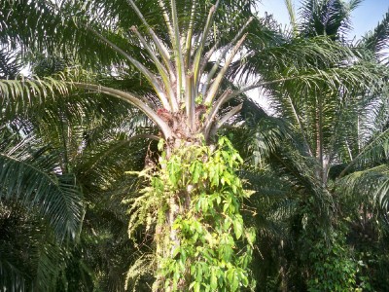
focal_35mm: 35
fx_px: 393
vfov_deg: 40.7
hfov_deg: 52.6
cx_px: 194
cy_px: 146
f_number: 3.1
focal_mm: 6.3
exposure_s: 1/400
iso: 64
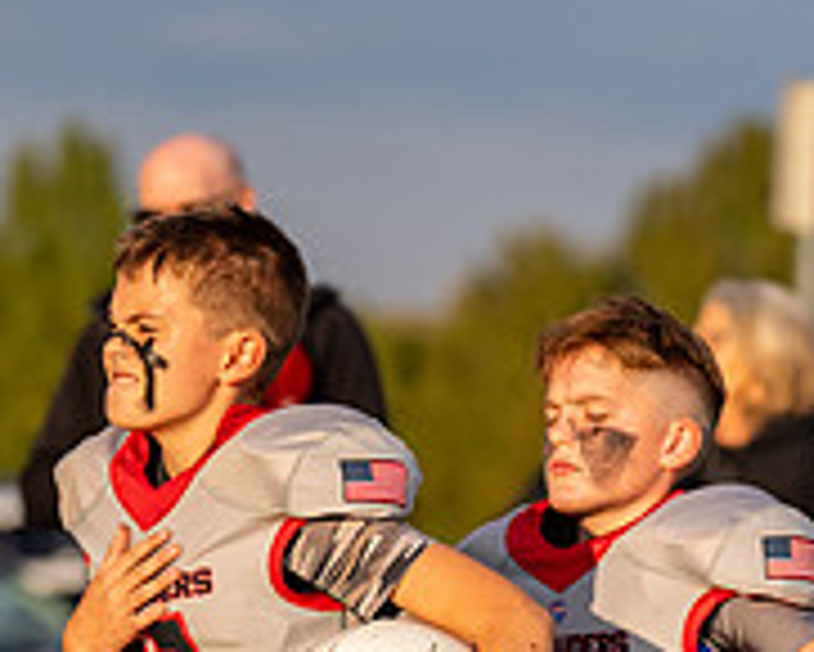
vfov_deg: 4.2
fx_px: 8774
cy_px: 783
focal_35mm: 364
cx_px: 362
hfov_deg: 5.3
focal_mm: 111
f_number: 2.8
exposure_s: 1/3200
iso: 400
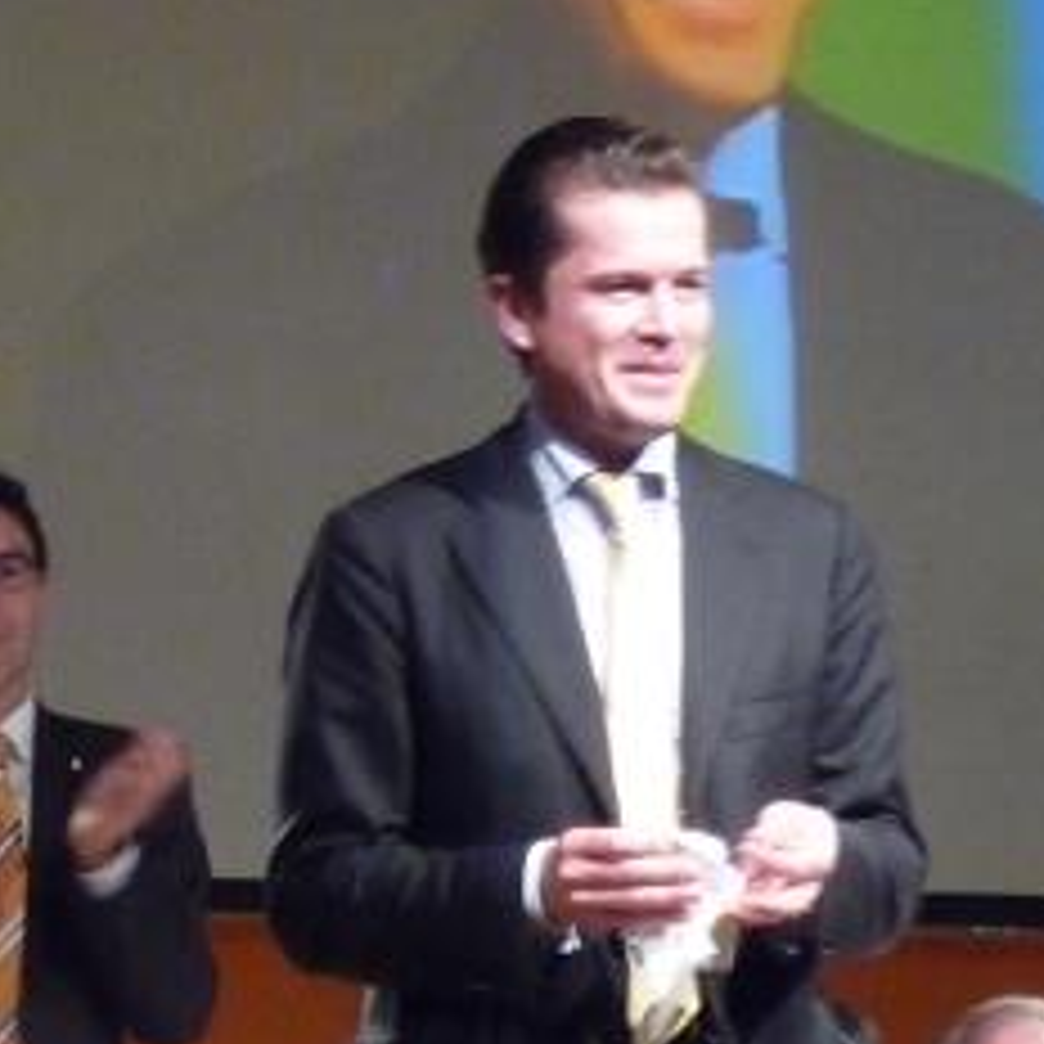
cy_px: 430
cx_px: 673
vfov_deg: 7.1
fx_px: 8428
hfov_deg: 7.1
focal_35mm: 247
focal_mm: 16.4
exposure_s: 1/50
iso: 800
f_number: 5.5
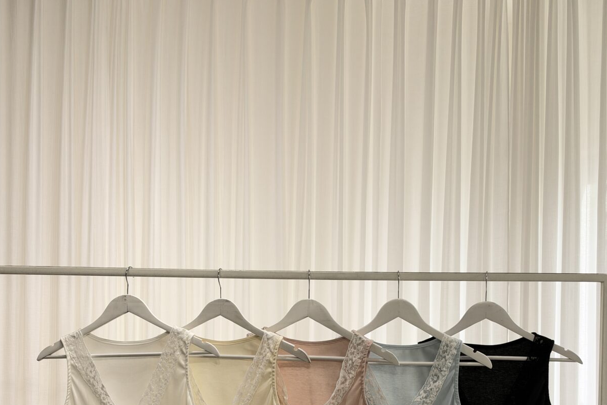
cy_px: 346
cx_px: 304
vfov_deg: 28.4
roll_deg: -0.6
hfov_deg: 42.7
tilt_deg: +0.1
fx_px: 776
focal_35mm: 46
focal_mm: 6.93
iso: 64
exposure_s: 1/121
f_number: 1.8
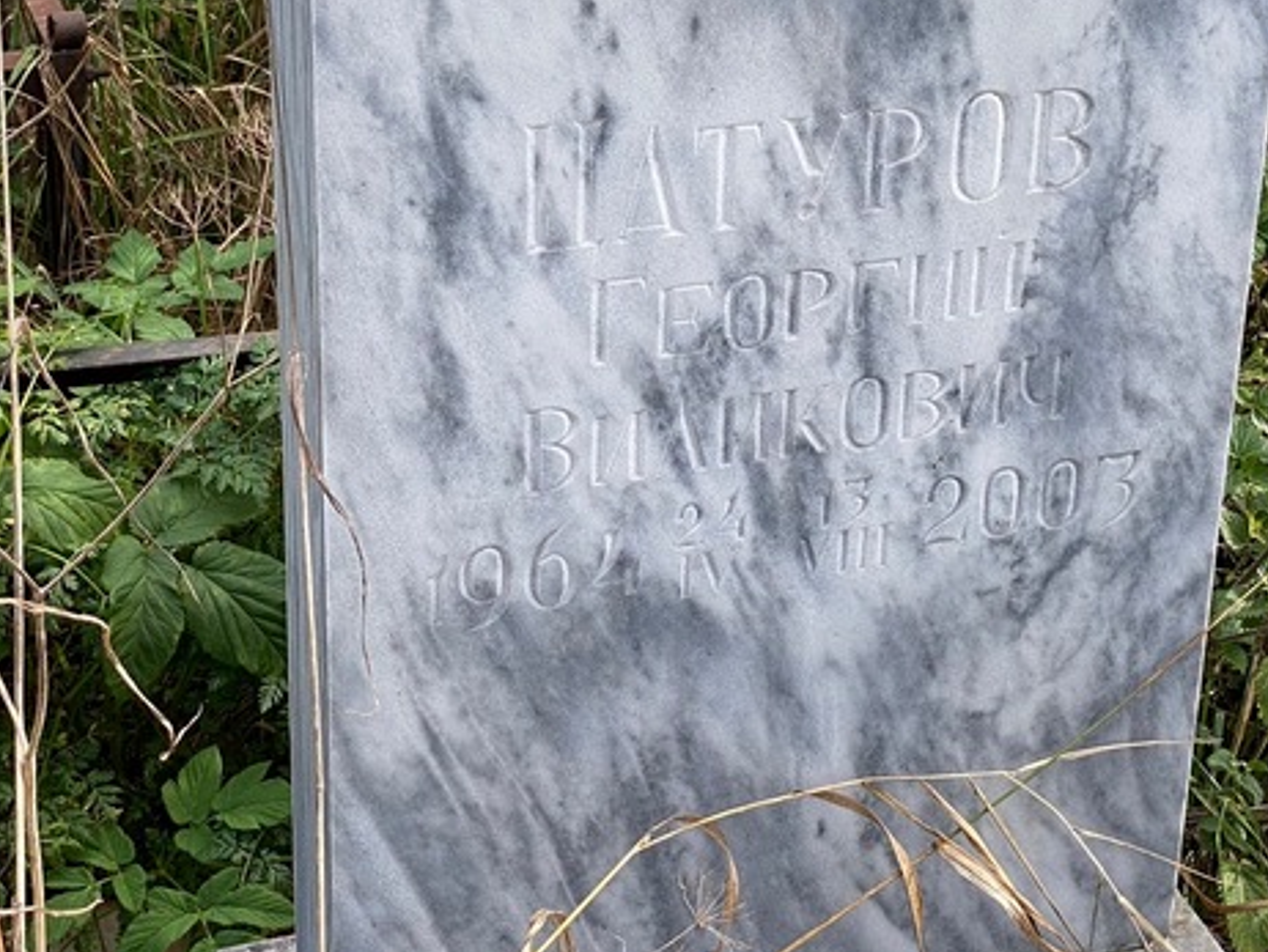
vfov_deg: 16.4
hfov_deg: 21.7
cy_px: 368
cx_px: 856
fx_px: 3298
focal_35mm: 90
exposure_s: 1/274
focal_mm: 6
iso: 20
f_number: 2
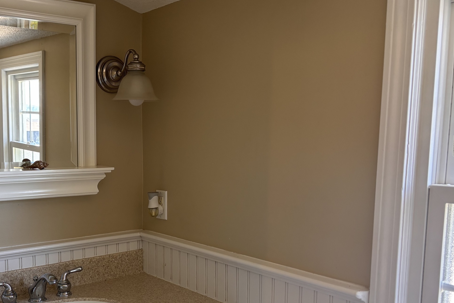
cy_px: 205
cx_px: 148
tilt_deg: -9.7
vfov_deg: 33.1
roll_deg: +0.4
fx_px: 504
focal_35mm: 40
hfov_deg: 47.6
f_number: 1.6
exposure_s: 1/92
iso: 125
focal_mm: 5.96
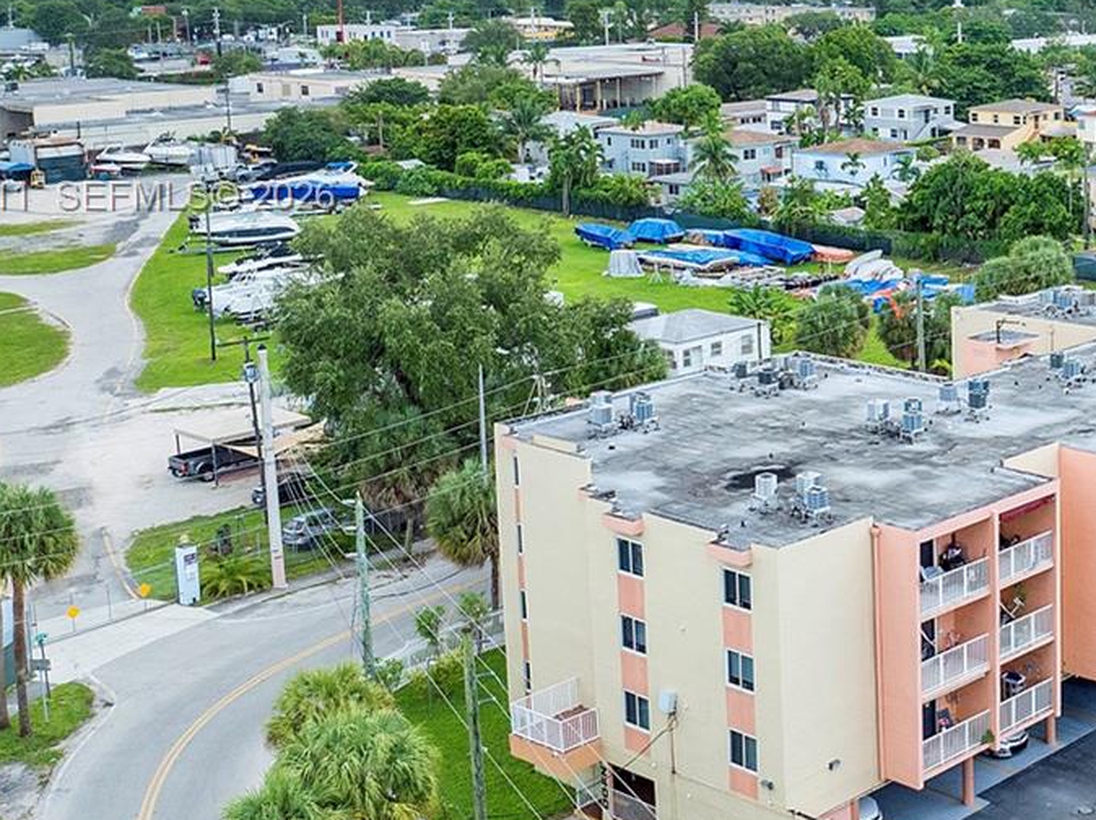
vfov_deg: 25.3
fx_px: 1803
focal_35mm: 57
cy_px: 199
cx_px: 1130
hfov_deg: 31.0
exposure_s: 1/2000
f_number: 2.8
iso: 170
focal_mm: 12.29
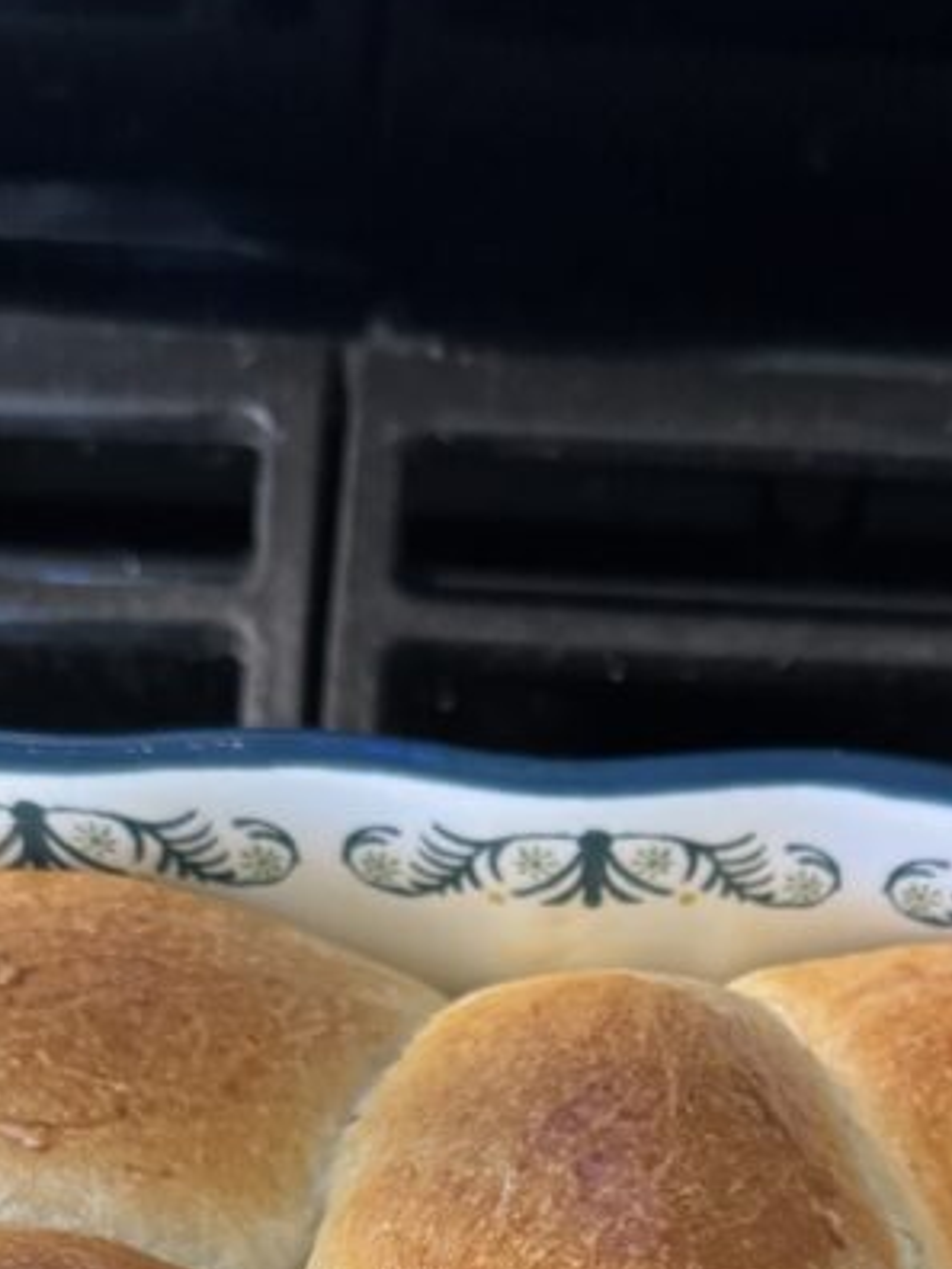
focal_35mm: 62
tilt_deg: -70.5
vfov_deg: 27.6
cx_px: 654
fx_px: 2273
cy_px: 1497
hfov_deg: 23.5
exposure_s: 1/60
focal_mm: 6.86
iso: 800
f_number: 1.78
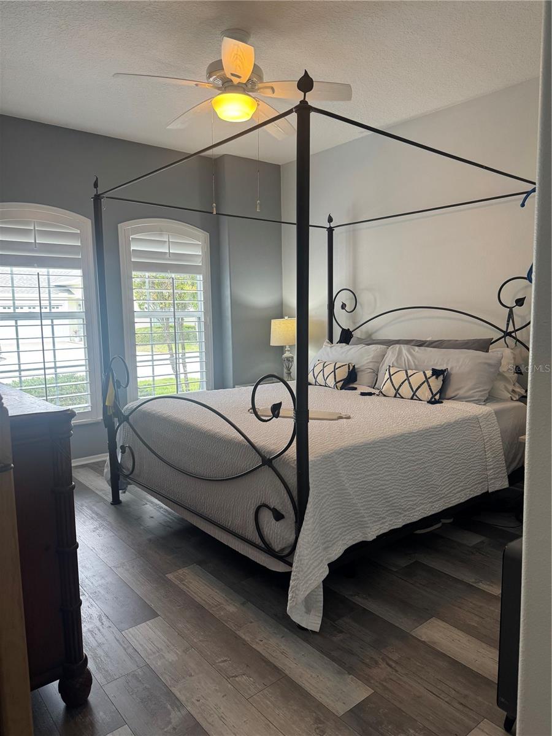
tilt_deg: -6.5
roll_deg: +1.8
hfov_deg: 56.8
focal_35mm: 24
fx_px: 510
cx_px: 276
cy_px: 368
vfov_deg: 71.6
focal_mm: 6.76
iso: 125
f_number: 1.78
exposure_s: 1/120
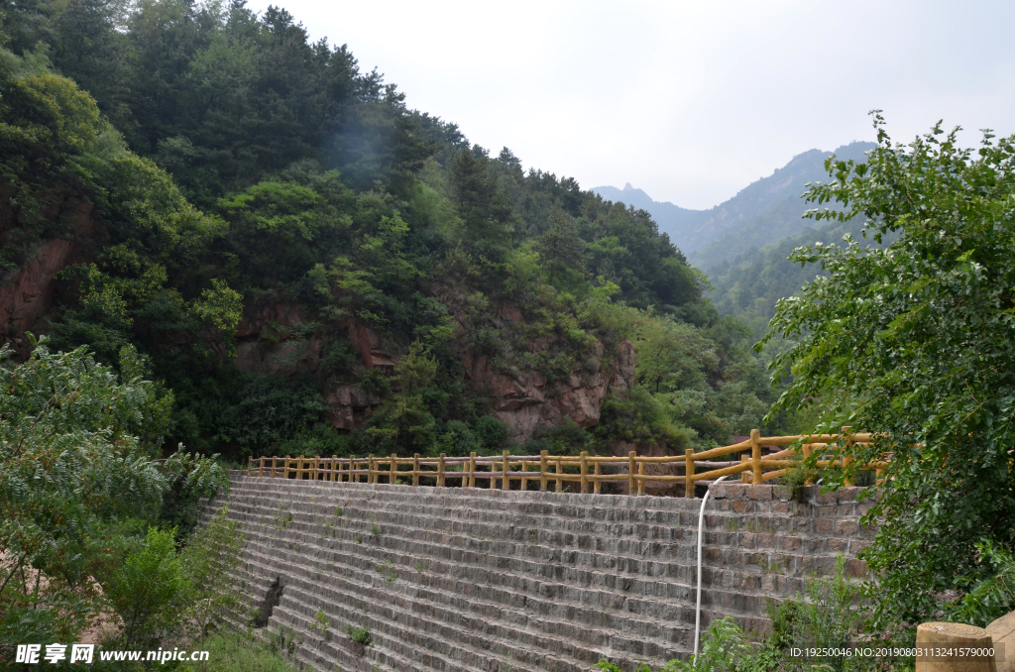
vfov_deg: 47.7
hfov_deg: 67.5
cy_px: 336
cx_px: 508
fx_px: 760
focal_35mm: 27
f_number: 8
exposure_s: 1/250
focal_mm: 18
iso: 140
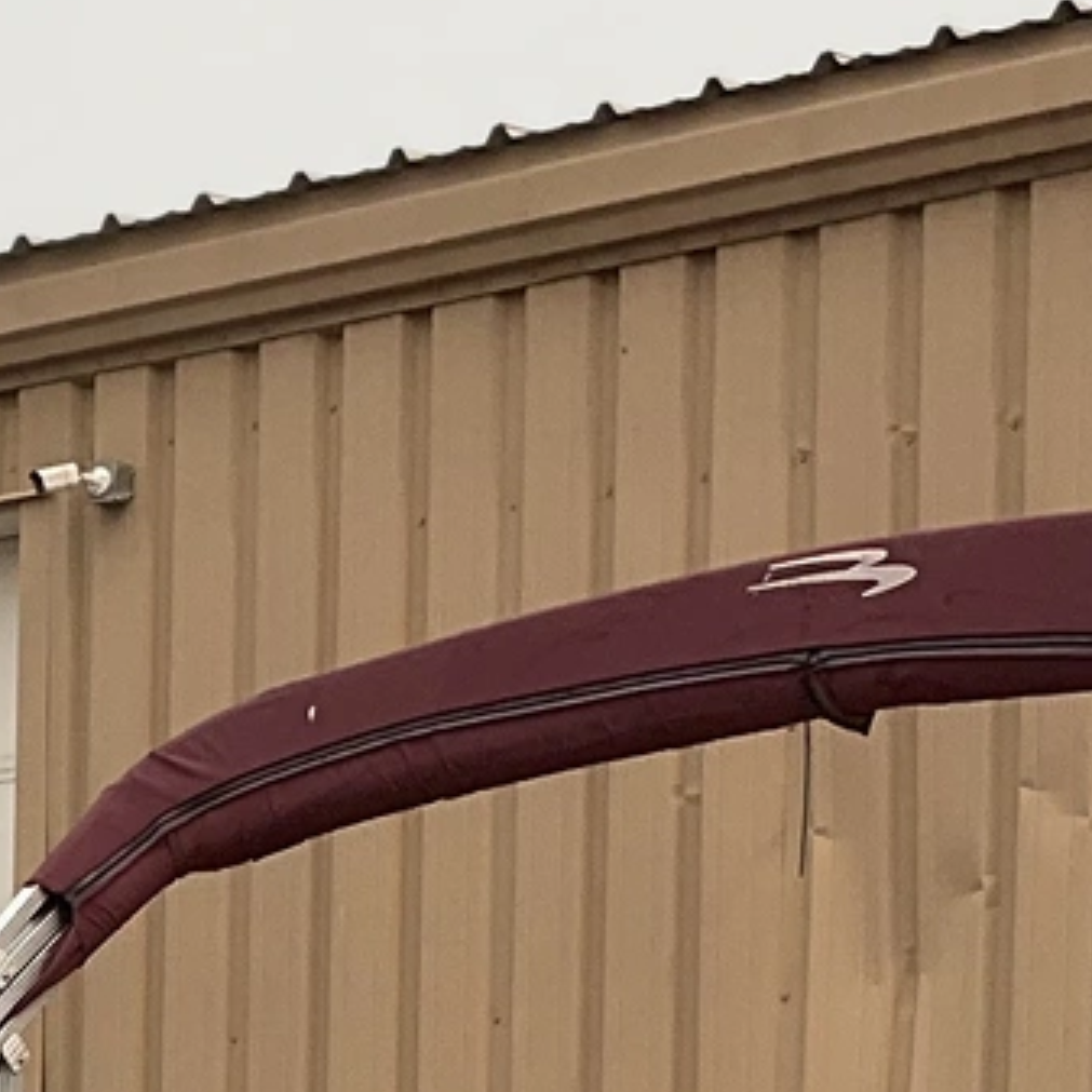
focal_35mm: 152
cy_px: 1756
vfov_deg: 11.0
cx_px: -71
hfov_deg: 11.3
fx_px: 5425
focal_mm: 3
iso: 25
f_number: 1.8
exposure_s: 1/1786
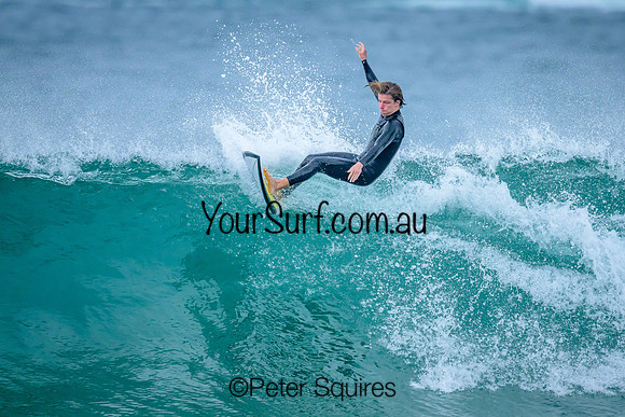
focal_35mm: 944
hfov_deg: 2.2
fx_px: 16397
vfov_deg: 1.5
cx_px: 354
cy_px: 171
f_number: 6.3
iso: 2500
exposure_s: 1/3200
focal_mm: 800
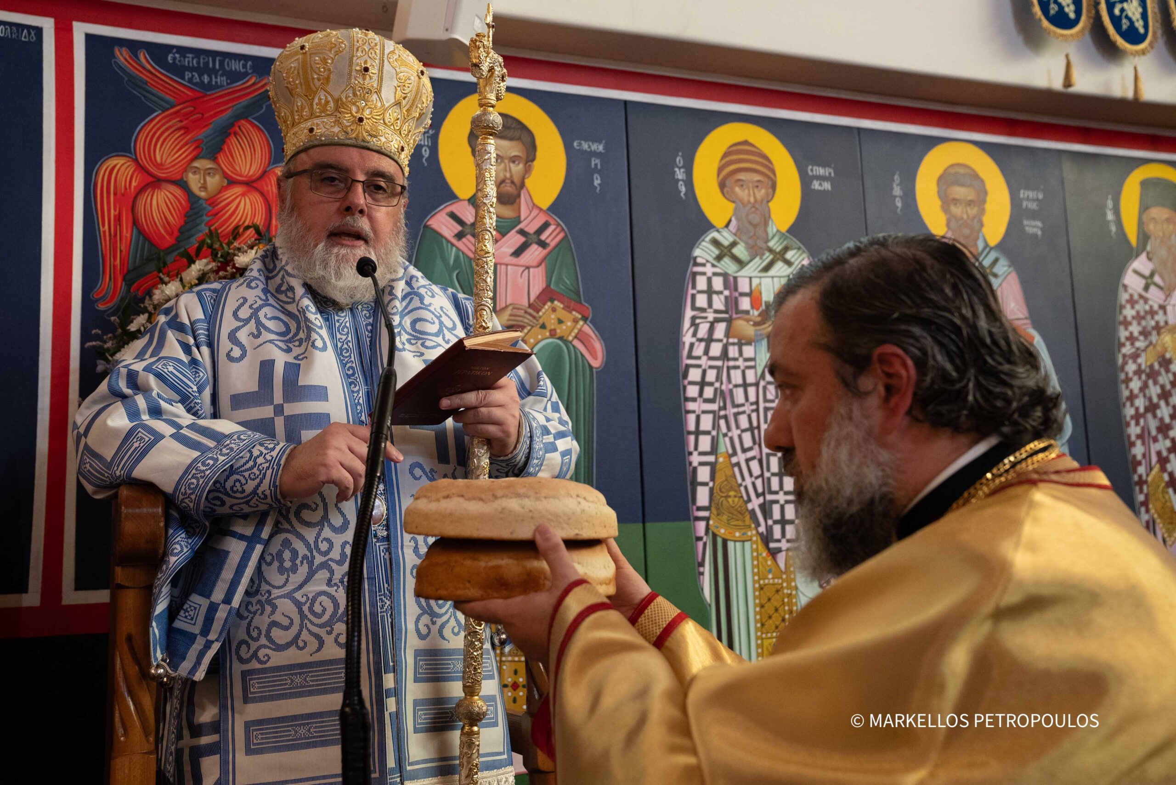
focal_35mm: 37
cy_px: 392
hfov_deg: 51.9
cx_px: 588
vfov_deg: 36.0
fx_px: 1209
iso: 3200
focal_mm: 37
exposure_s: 1/160
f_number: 4
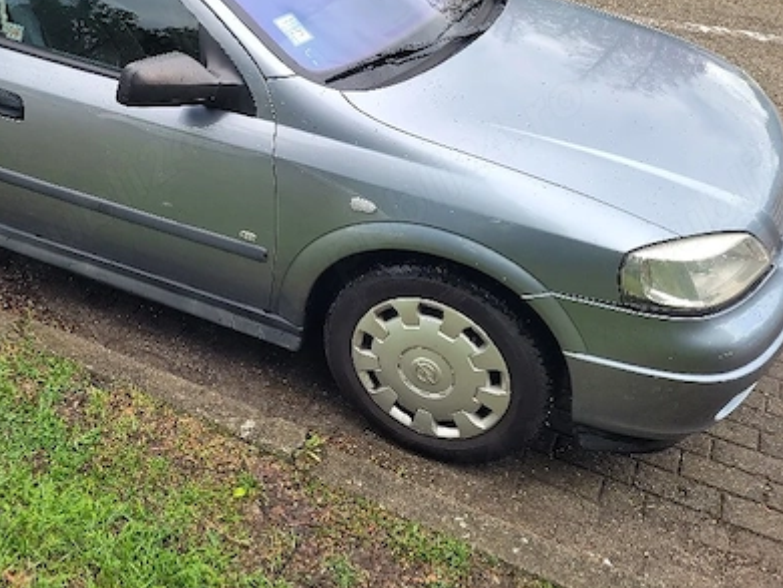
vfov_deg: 35.6
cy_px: 187
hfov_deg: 45.5
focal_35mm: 40
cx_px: 221
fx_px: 905
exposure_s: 1/312
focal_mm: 5.4
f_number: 1.8
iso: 40
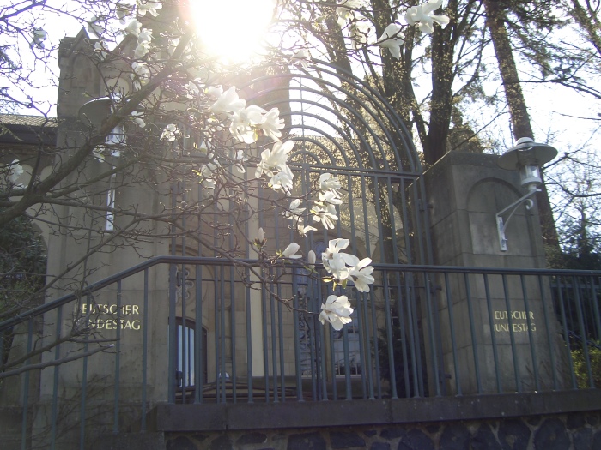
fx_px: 677
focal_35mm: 39
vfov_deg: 36.8
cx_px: 300
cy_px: 225
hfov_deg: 47.9
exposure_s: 1/400
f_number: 2.8
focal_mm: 8
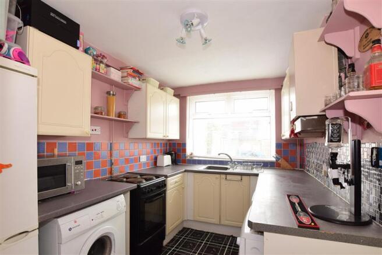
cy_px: 128
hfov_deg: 100.4
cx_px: 191
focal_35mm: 15
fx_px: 159
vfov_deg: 77.3
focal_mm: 10
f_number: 16
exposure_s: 1/13
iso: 250
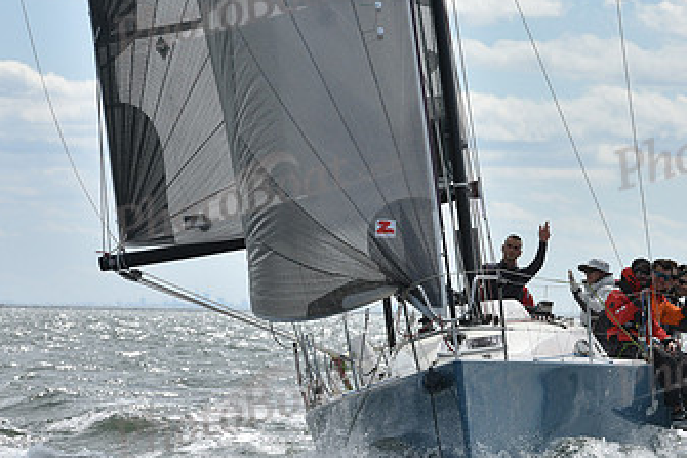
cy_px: 272
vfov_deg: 4.2
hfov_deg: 6.3
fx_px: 6275
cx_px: 511
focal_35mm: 329
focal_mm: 190
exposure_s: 1/1000
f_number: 10
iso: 320
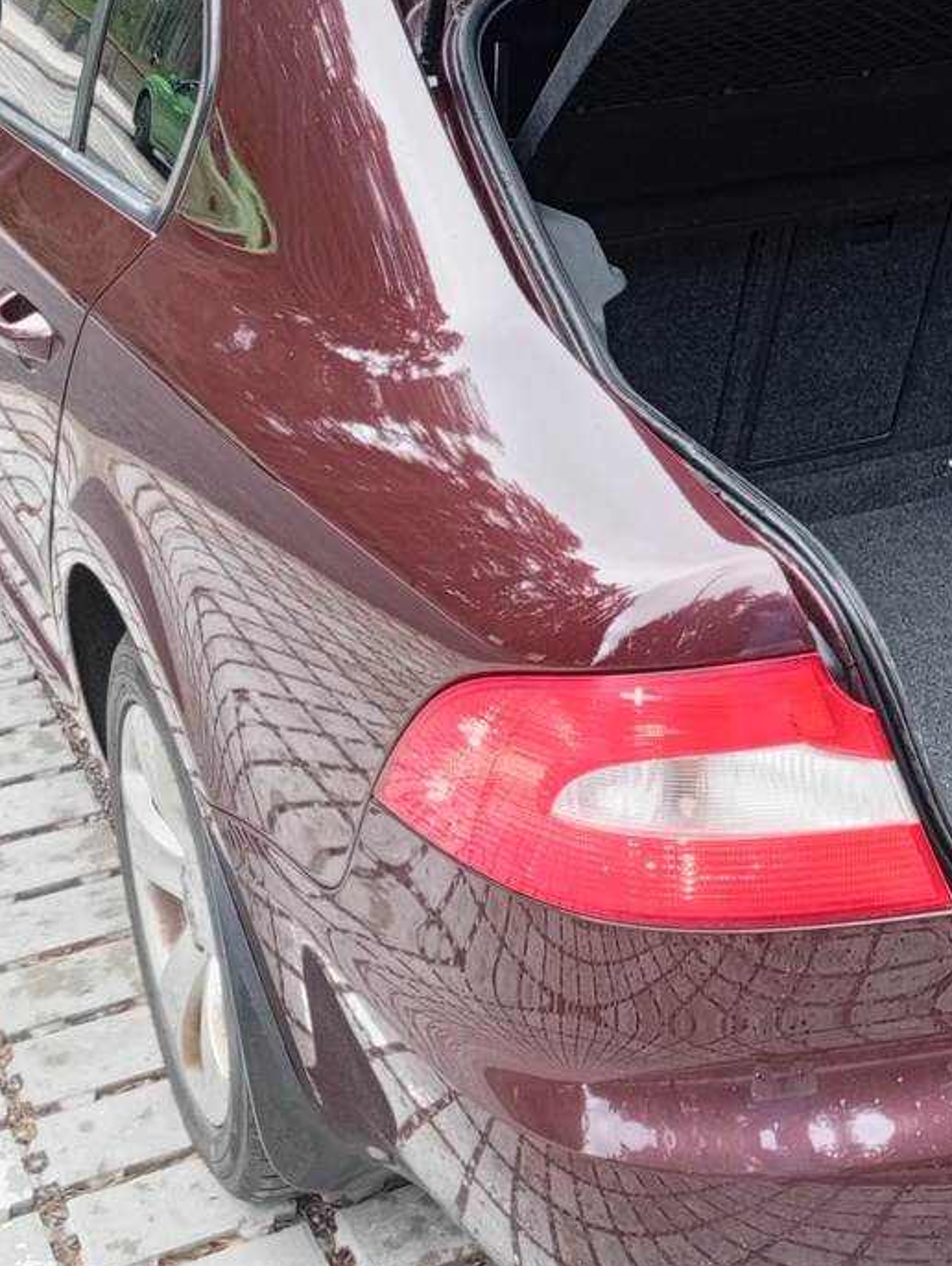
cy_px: 522
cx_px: 861
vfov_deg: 30.6
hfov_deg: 22.7
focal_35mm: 63
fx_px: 2306
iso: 75
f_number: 1.8
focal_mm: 3.98
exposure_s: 1/50
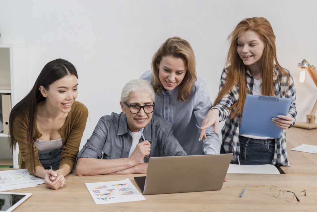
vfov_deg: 27.0
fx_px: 440
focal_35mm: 50
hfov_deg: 39.6
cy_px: 106
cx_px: 158
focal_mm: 50
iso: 320
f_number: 3.5
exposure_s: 1/100
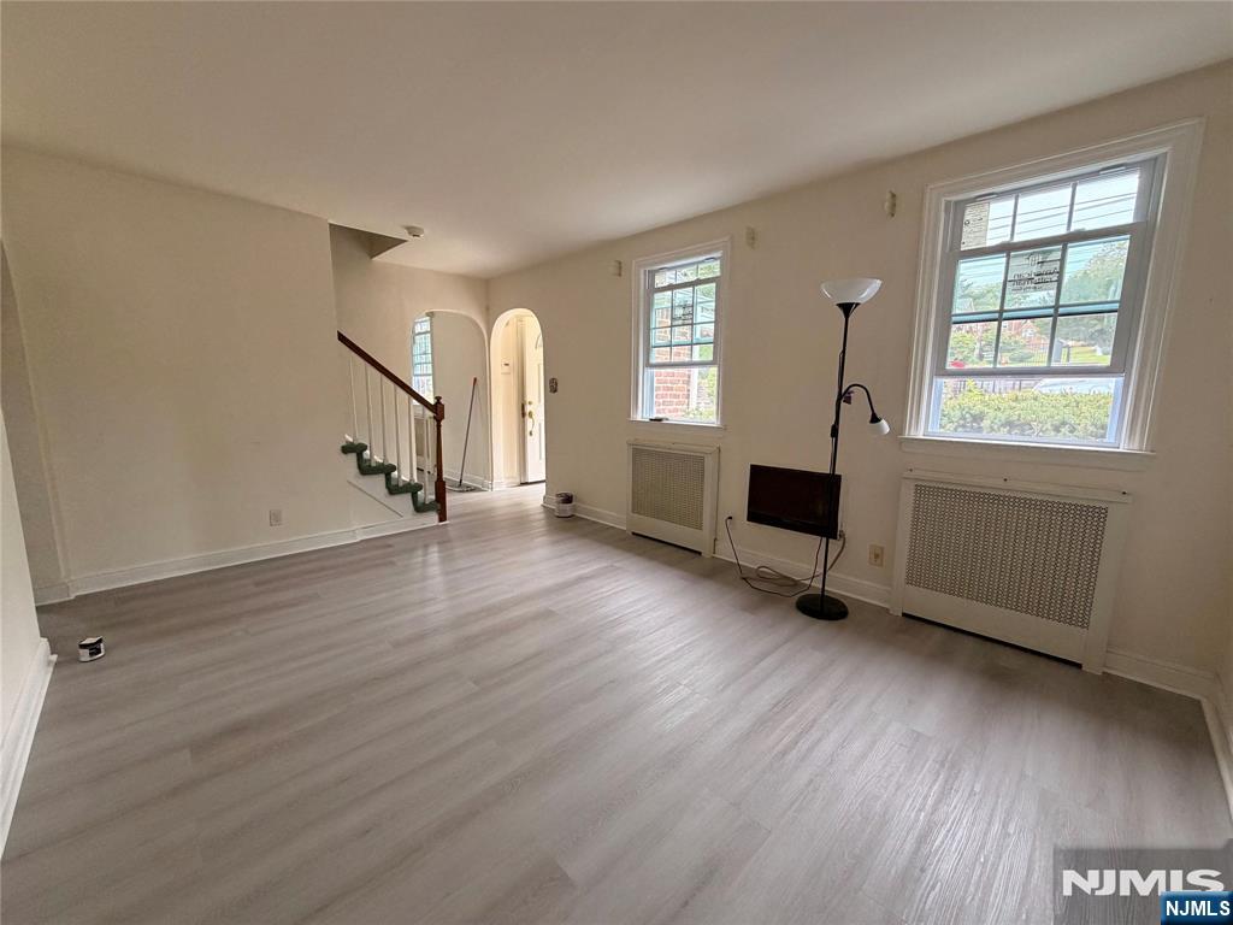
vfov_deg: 85.7
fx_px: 499
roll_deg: -0.3
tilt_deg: -8.4
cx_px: 616
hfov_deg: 102.1
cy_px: 462
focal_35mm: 14
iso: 200
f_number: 2.2
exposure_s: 1/60
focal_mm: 2.22
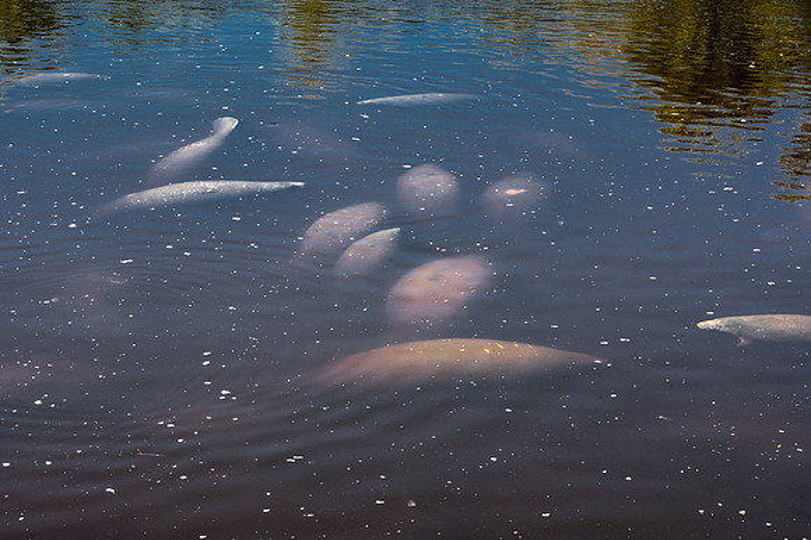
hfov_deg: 28.9
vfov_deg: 19.4
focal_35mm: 70
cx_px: 406
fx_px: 1576
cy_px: 270
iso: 320
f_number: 16
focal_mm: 70
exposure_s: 1/100
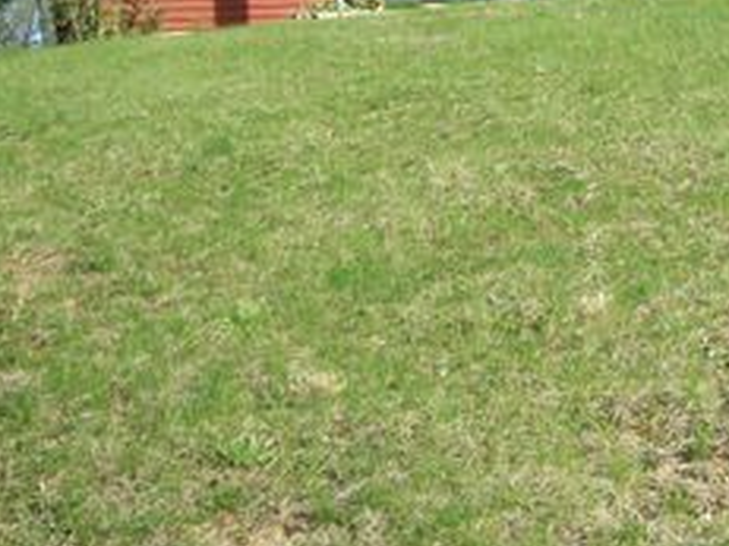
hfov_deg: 24.0
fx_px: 1642
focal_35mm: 78
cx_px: 720
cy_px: 3
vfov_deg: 18.4
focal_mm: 6
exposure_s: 1/386
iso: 80
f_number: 4.8
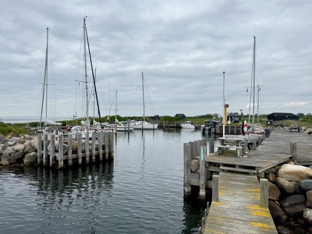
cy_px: 117
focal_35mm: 24
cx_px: 156
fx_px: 216
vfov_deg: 56.8
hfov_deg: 71.6
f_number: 1.78
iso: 80
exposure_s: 1/4167
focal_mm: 6.76
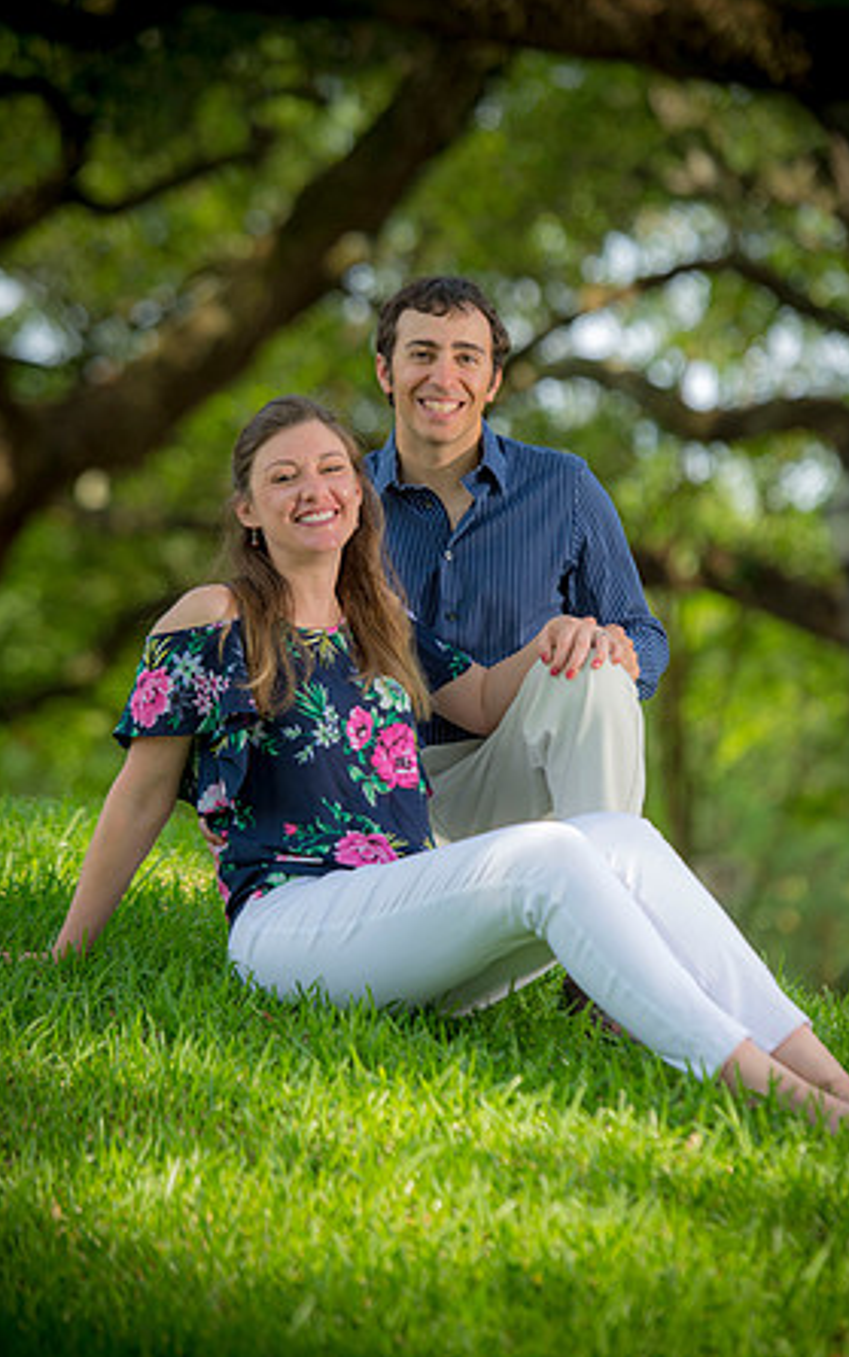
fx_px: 5698
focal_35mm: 154
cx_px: 443
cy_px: 675
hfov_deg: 8.5
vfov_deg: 13.6
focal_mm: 150
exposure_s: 1/400
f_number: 3.5
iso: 200
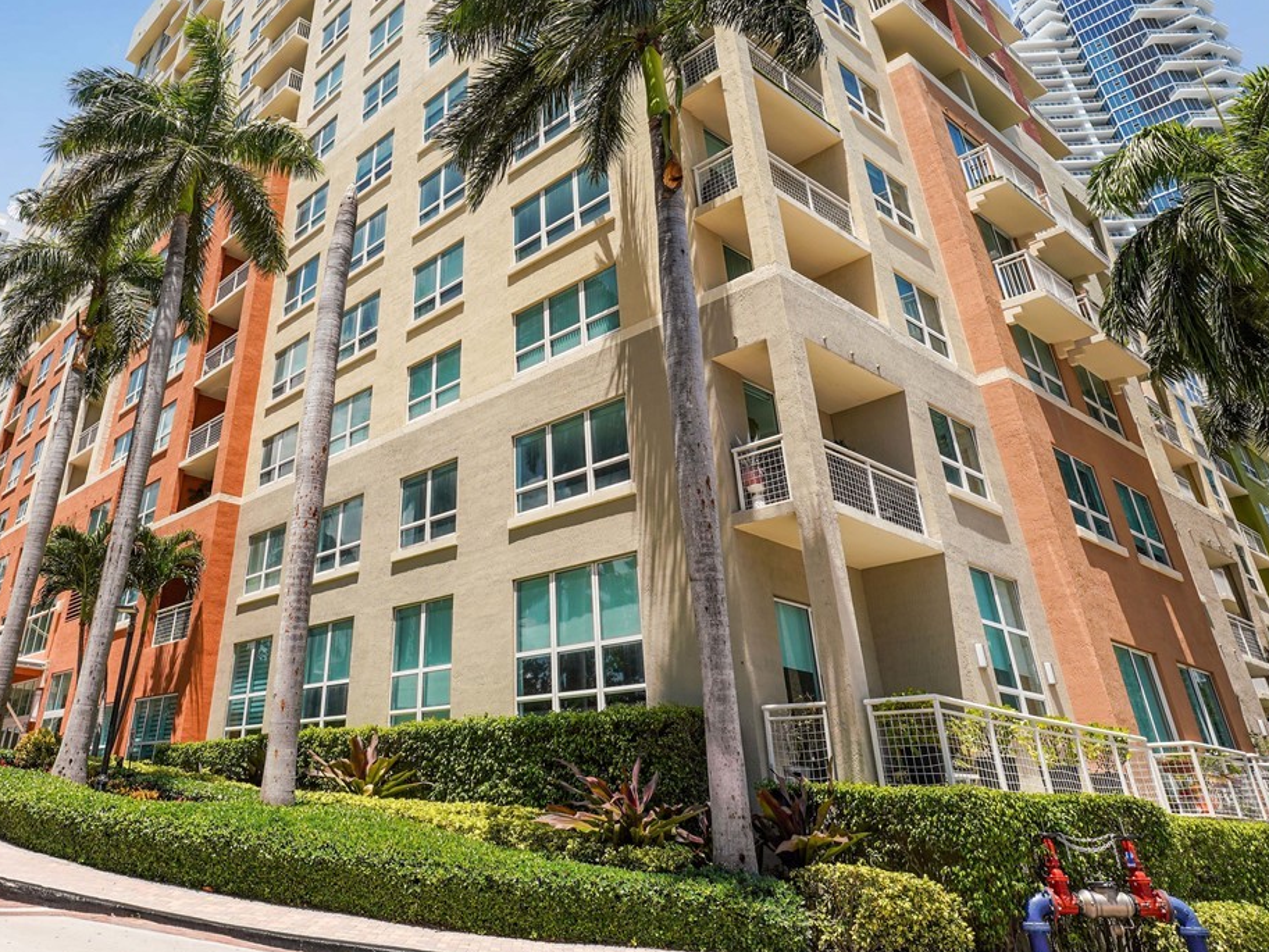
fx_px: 917
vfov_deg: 52.2
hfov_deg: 67.4
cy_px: 224
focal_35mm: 25
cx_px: 418
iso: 100
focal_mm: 14
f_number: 9
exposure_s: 1/250
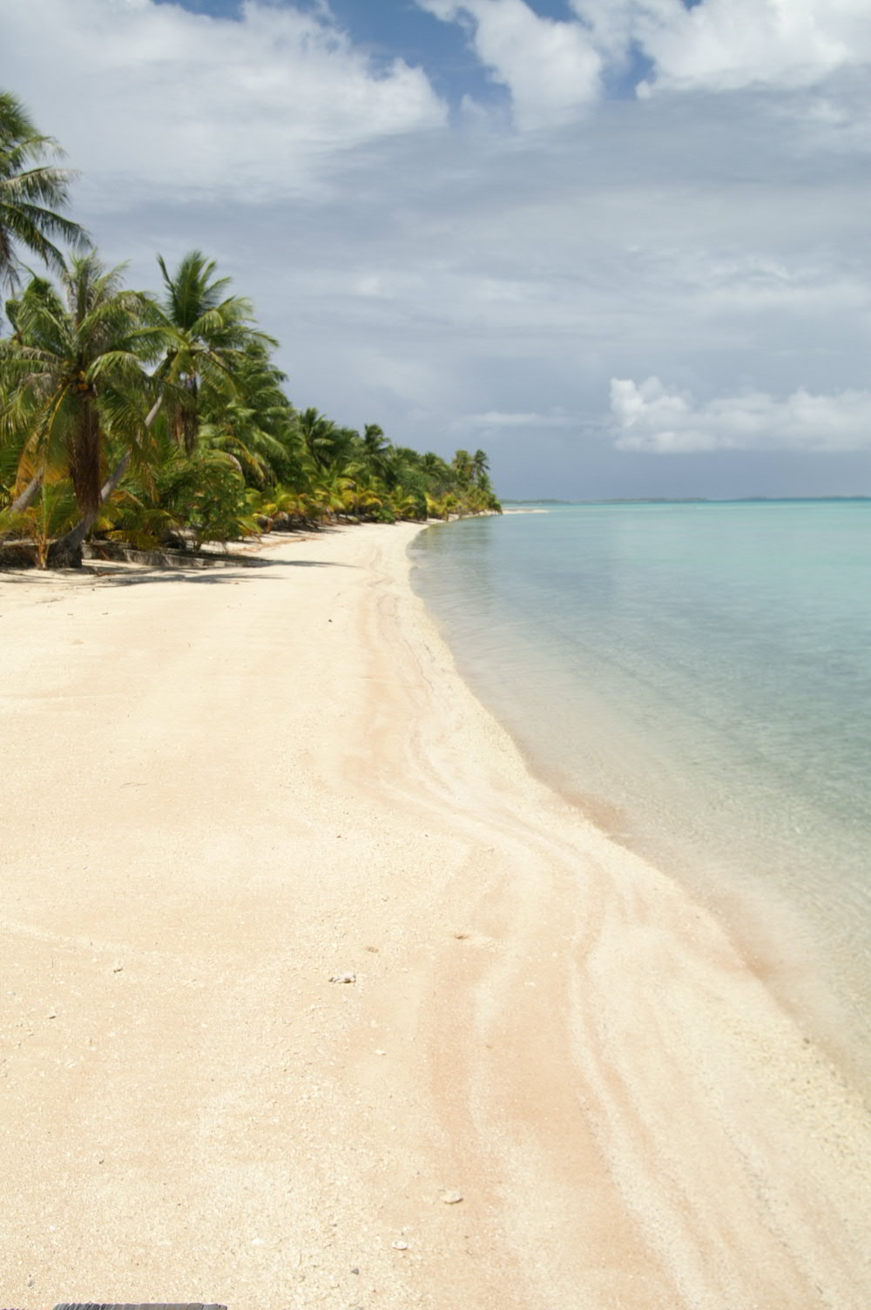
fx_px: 1200
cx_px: 436
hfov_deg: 39.9
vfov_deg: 57.3
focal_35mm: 33
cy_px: 655
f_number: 8
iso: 100
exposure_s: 1/800
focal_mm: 22
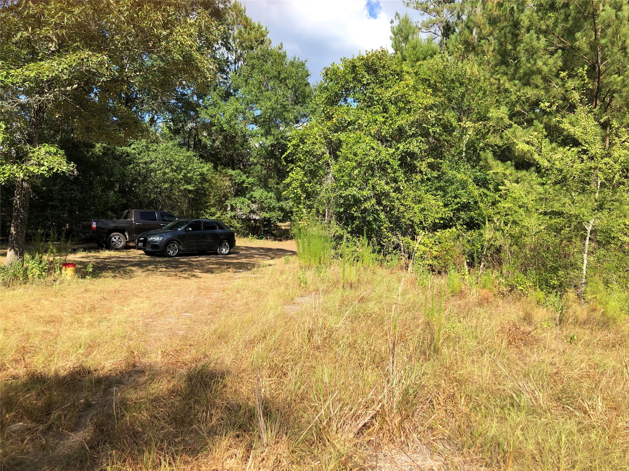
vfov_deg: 49.7
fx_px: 509
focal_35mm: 28
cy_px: 236
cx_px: 314
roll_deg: -2.2
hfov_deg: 63.4
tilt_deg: +1.4
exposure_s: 1/1104
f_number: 1.8
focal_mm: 3.99
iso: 20
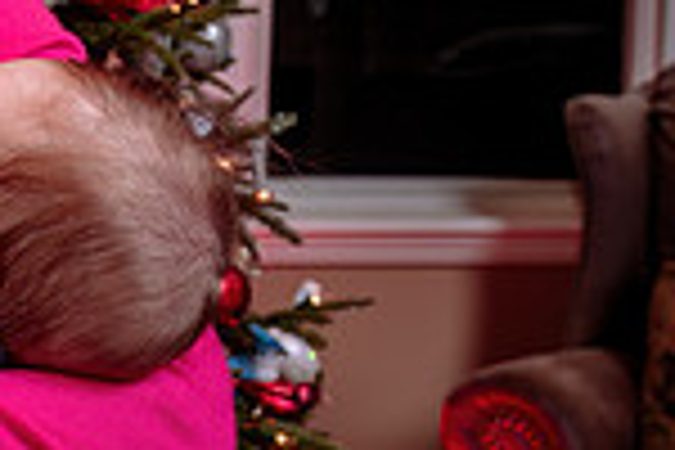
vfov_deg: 12.1
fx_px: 2100
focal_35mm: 112
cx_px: -432
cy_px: 43
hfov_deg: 16.2
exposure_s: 1/60
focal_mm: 29
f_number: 5
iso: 200
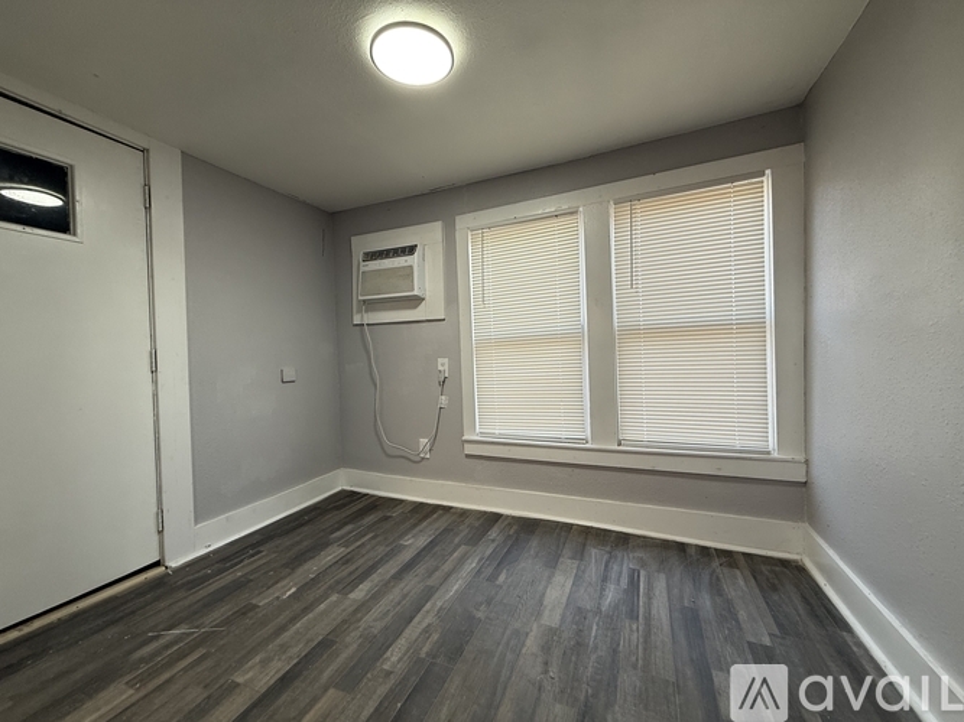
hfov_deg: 102.1
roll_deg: +0.1
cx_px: 482
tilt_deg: -0.9
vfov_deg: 85.7
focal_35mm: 14
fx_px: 390
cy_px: 361
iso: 100
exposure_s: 1/120
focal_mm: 2.22
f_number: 2.2
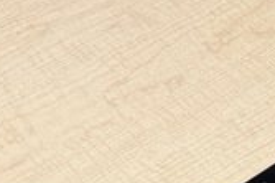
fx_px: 1168
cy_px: -432
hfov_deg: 12.1
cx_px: 530
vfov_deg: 7.5
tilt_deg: -13.5
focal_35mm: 153
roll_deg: -2.1
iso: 500
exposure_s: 1/60
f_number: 1.78
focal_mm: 6.76
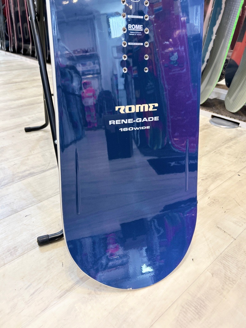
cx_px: 123
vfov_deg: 67.3
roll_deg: -2.0
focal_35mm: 26
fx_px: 246
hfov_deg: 53.1
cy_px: 164
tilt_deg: -30.7
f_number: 1.5
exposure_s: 1/50
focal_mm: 5.7
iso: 125
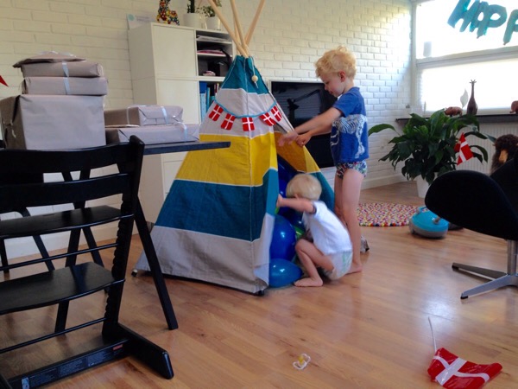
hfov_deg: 55.4
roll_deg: +1.7
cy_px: 194
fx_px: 494
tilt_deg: -7.9
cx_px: 259
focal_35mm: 33
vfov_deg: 42.9
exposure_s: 1/20
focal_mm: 4.12
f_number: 2.4
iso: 64
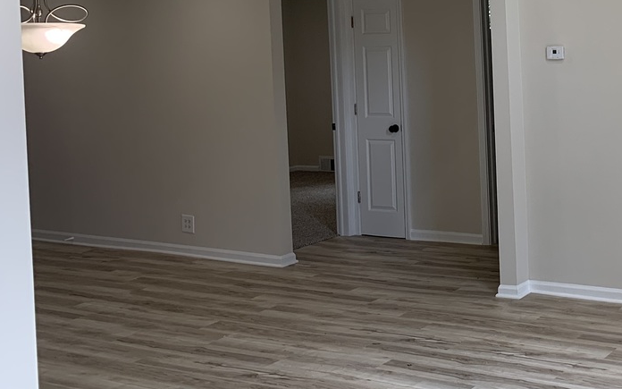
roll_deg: +2.5
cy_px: 29
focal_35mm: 57
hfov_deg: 33.0
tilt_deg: -1.9
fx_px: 966
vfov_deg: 22.1
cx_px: 611
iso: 40
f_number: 1.8
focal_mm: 4.25
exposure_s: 1/120
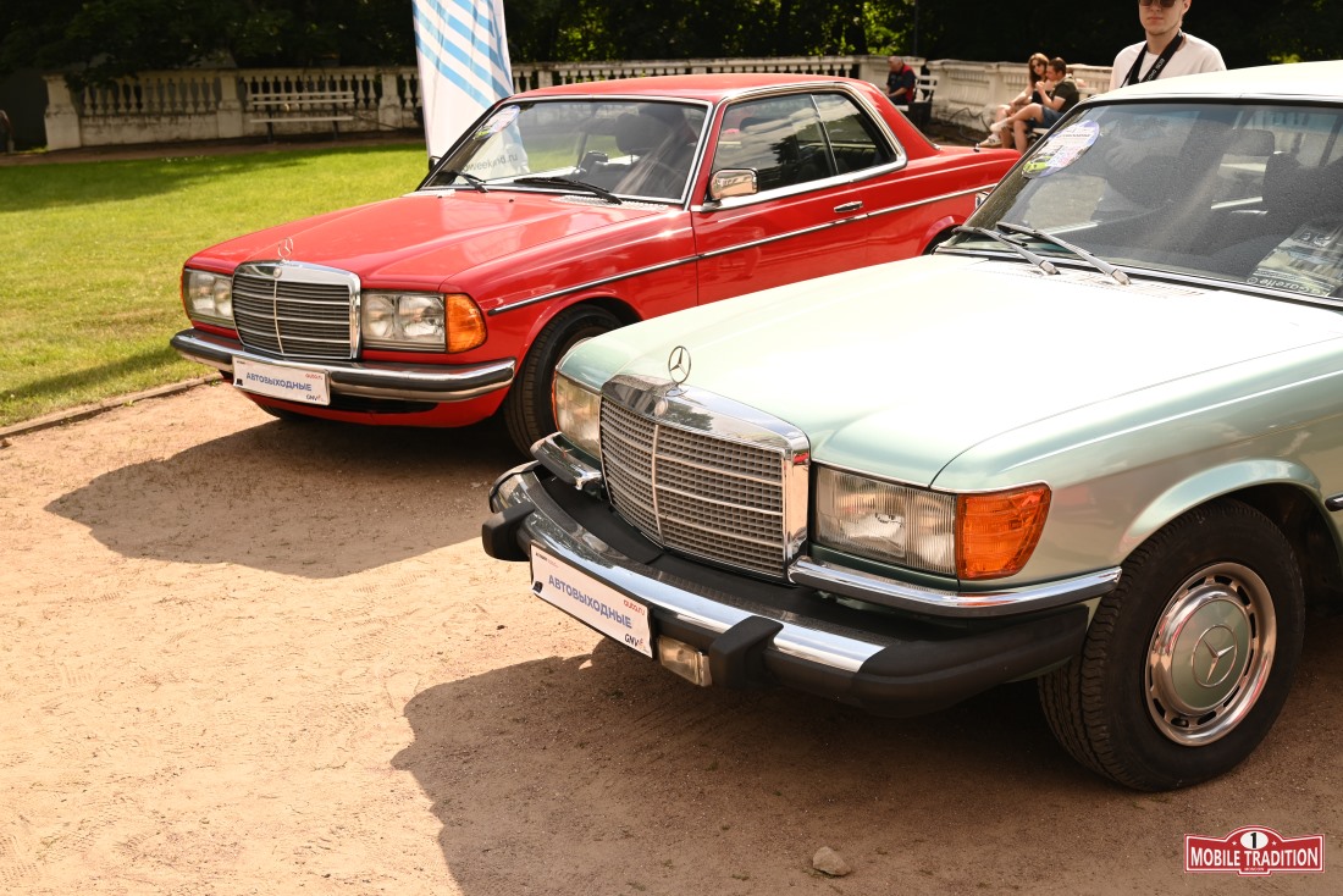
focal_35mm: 42
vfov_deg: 31.9
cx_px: 672
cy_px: 448
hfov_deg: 46.4
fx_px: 1567
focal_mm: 42
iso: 100
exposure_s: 1/250
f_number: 6.3
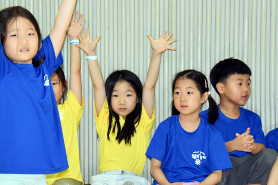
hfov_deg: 14.7
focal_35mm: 140
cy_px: 67
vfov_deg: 9.8
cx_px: 100
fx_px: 1079
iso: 800
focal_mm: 65
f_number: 5.3
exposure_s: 1/60
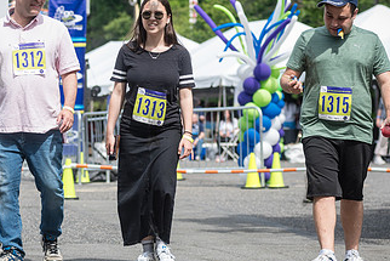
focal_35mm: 195
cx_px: 147
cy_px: 126
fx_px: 2113
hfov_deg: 10.5
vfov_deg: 7.1
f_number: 4.5
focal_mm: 105
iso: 250
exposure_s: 1/1000
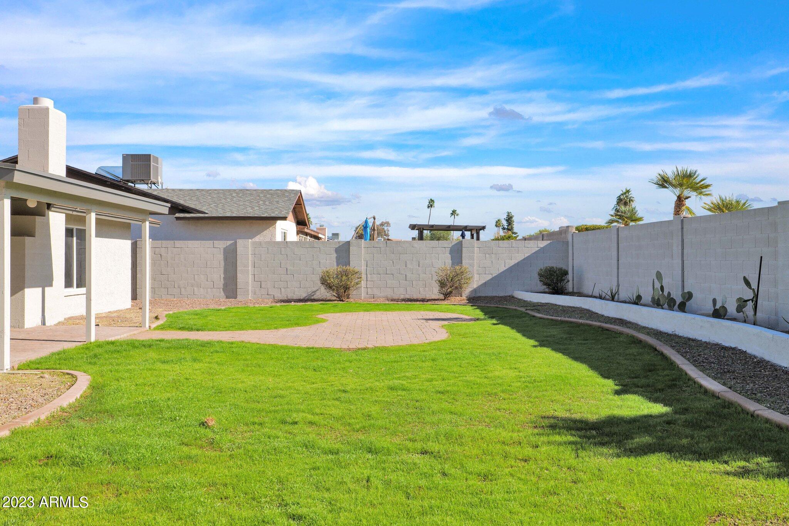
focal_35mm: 35
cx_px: 394
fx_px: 767
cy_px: 263
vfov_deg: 37.9
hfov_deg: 54.4
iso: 500
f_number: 9
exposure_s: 1/640
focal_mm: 35
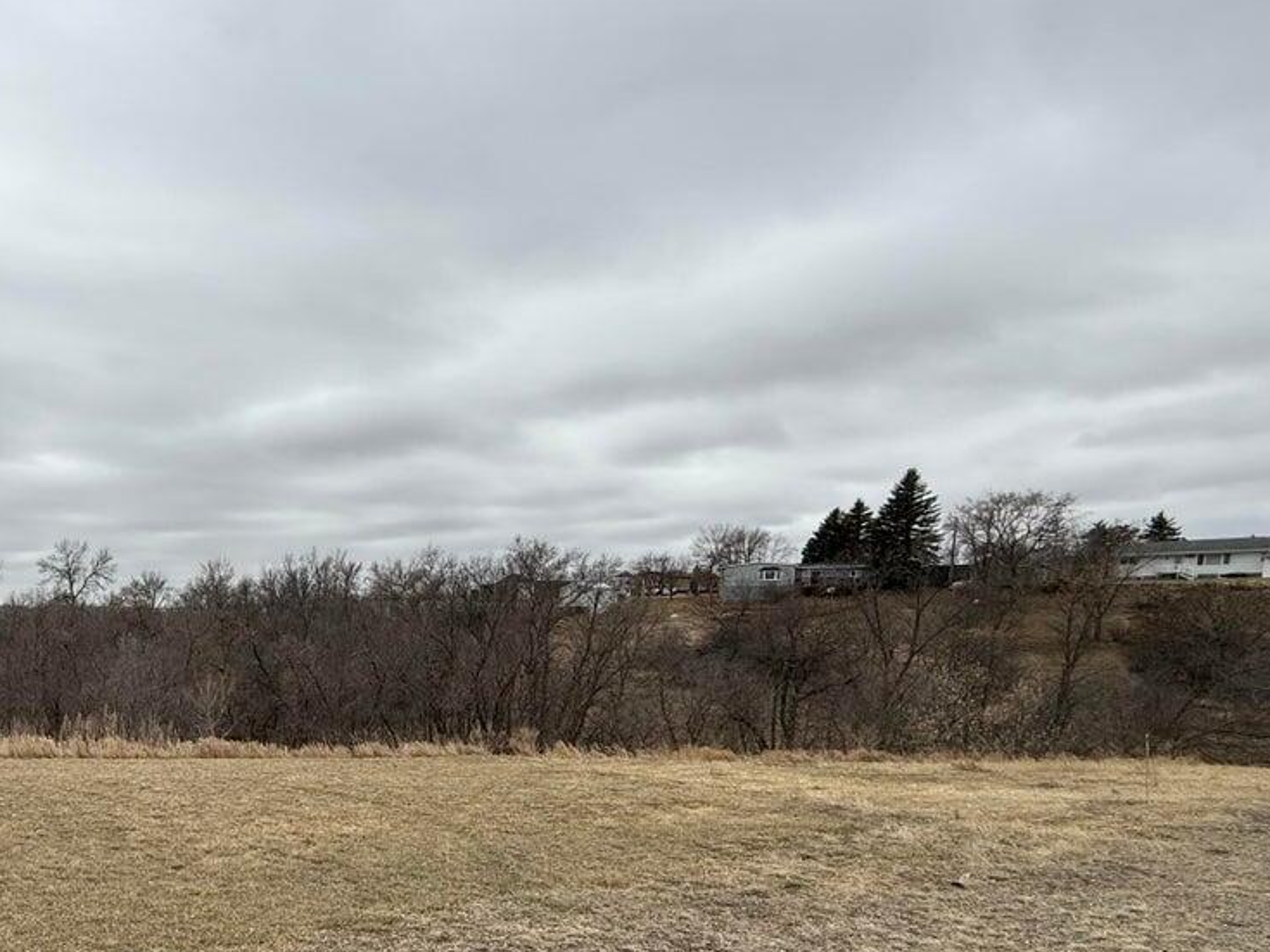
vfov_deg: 50.9
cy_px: 712
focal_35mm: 26
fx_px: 954
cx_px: 125
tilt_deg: -2.7
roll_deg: +0.4
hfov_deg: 57.7
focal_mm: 2.22
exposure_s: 1/2165
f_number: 2.2
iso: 50
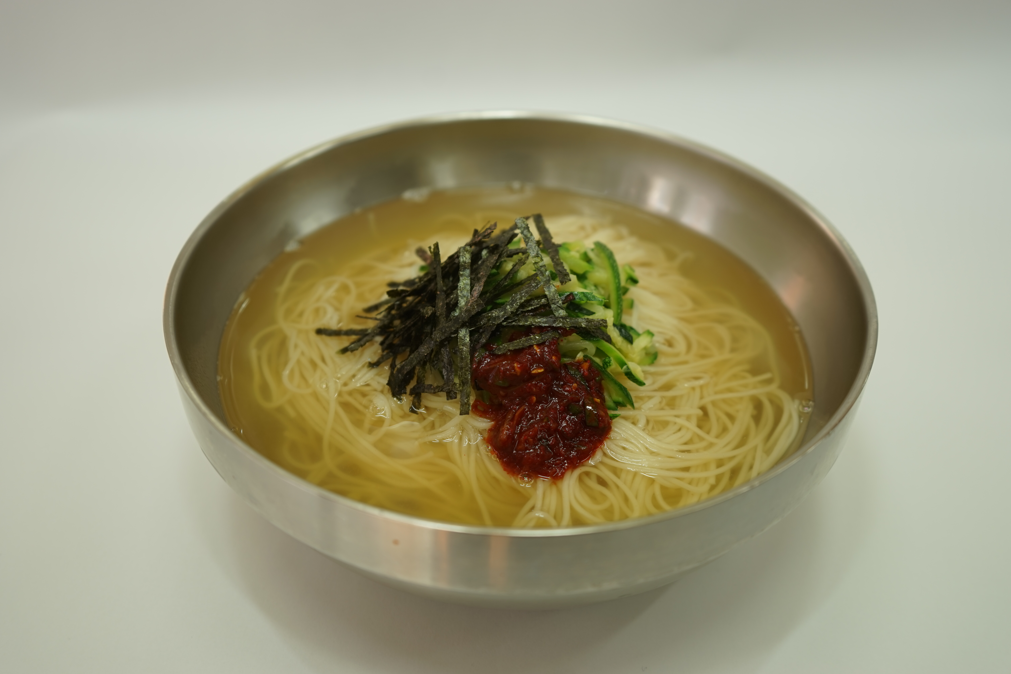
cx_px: 506
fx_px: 899
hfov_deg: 58.7
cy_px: 337
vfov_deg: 41.1
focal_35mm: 32
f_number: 4
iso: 100
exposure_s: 1/50
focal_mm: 32
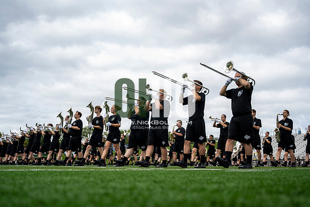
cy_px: 104
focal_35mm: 38
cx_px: 155
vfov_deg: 35.1
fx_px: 327
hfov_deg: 50.7
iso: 250
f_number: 4
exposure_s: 1/800
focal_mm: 38
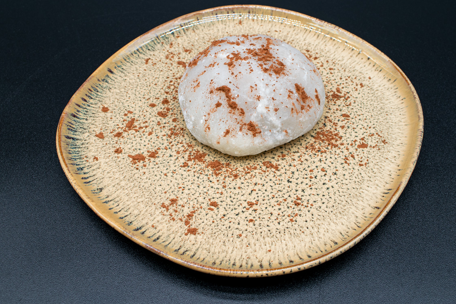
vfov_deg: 39.4
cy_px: 147
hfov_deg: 56.4
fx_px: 425
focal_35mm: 34
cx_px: 240
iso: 100
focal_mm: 21
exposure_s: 1/40
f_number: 8
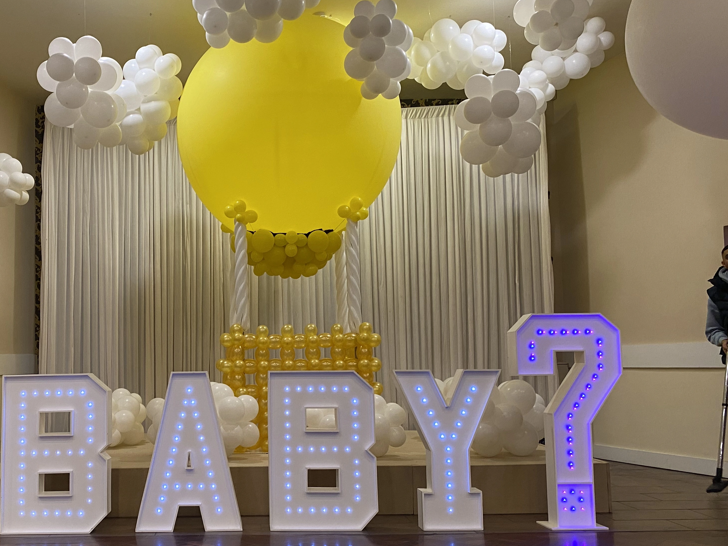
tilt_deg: +4.0
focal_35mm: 36
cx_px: 240
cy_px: 306
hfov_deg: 50.4
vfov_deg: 39.6
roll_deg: +0.2
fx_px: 757
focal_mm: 4.25
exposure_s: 1/50
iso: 160
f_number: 1.8
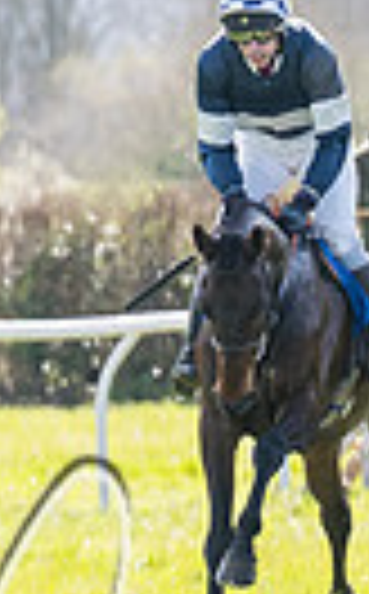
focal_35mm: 1256
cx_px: 1043
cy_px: 351
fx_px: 20298
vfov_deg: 1.7
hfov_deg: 1.0
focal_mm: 160
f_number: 4
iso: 400
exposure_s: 1/1600
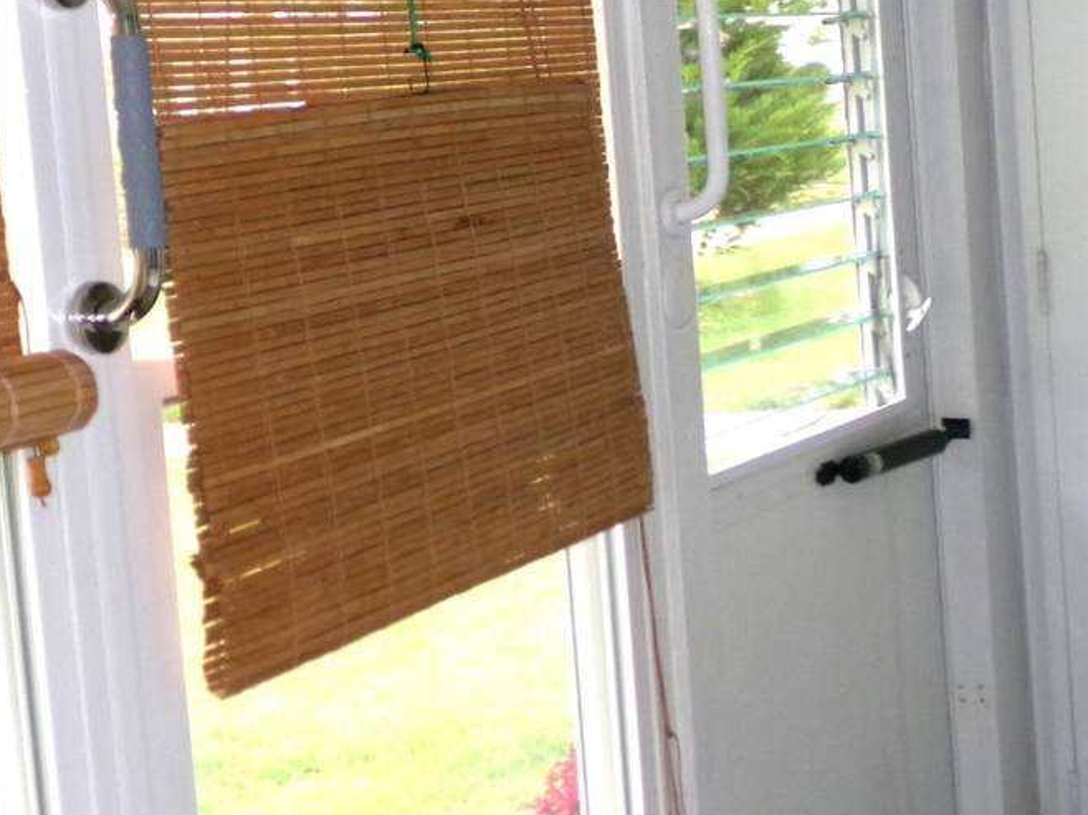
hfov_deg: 27.0
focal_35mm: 72
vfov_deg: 20.4
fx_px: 2262
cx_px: 668
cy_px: 311
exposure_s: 1/34
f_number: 4
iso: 200
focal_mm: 6.6
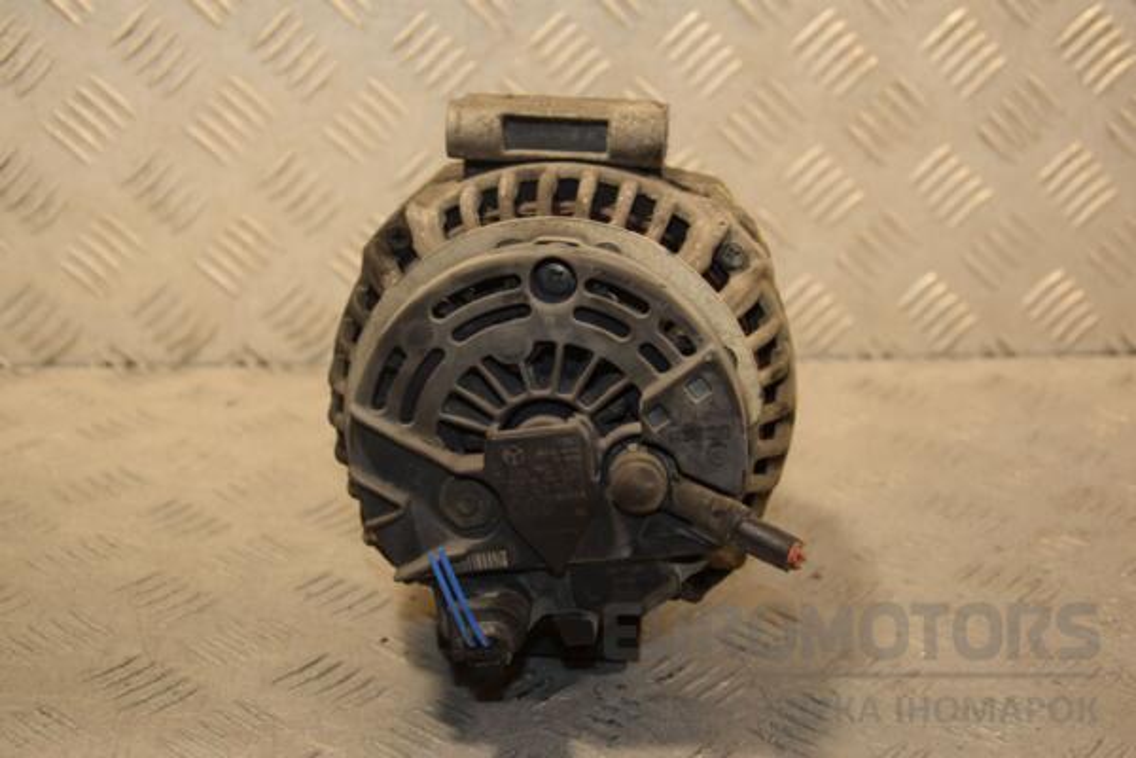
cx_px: 568
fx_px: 1893
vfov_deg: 22.6
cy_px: 379
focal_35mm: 60
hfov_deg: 33.4
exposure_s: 1/200
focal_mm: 40
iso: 800
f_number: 5
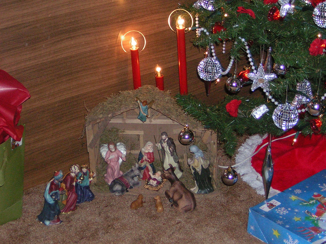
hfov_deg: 22.0
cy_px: 122
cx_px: 163
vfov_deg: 16.6
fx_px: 838
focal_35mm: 89
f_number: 4.2
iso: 200
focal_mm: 11.6
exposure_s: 1/60.1
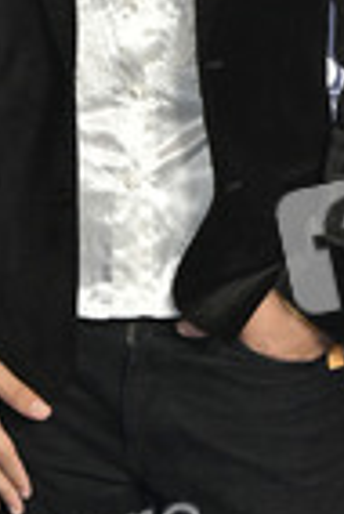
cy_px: 47
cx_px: 134
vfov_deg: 15.0
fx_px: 1930
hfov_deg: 10.2
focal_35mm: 135
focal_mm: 48
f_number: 6.3
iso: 2000
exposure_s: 1/200
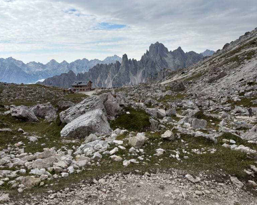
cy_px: 50
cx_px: 128
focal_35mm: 34
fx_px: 259
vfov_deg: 42.0
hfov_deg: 52.8
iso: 50
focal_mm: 5.96
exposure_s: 1/3413
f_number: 1.6
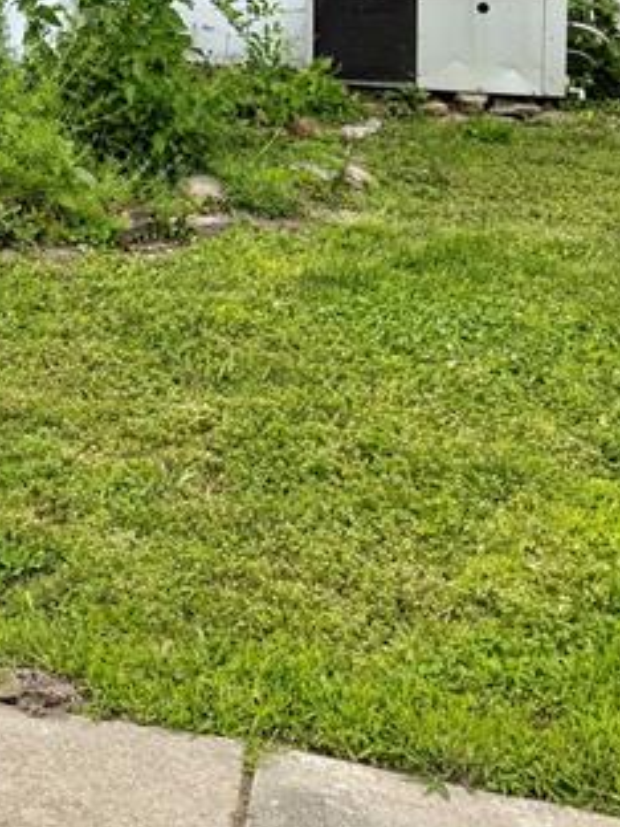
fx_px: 1409
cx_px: -40
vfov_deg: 29.3
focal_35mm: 59
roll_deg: +0.2
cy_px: -101
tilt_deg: -0.3
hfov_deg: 23.5
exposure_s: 1/1901
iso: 80
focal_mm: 6.76
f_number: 1.78
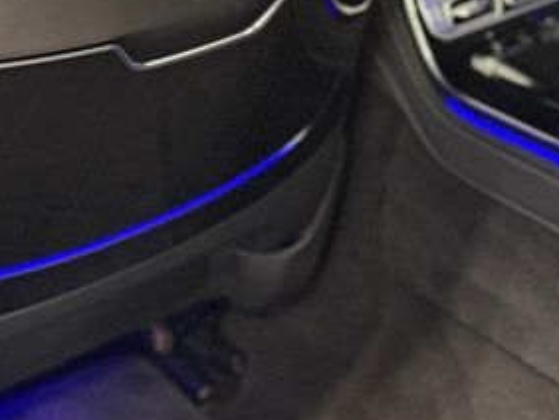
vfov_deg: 15.8
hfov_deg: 22.3
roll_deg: +0.4
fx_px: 1406
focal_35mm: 87
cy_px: -188
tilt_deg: -13.8
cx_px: 394
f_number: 1.78
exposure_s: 1/60
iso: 800
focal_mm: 6.76
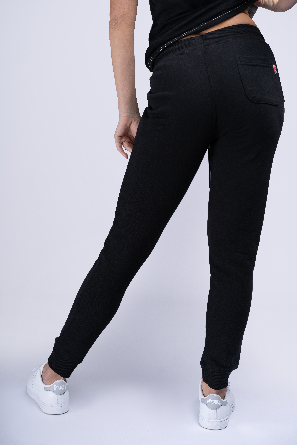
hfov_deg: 24.6
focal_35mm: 55
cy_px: 222
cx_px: 148
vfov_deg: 36.2
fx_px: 681
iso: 100
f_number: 5.6
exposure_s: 1/160
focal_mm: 55
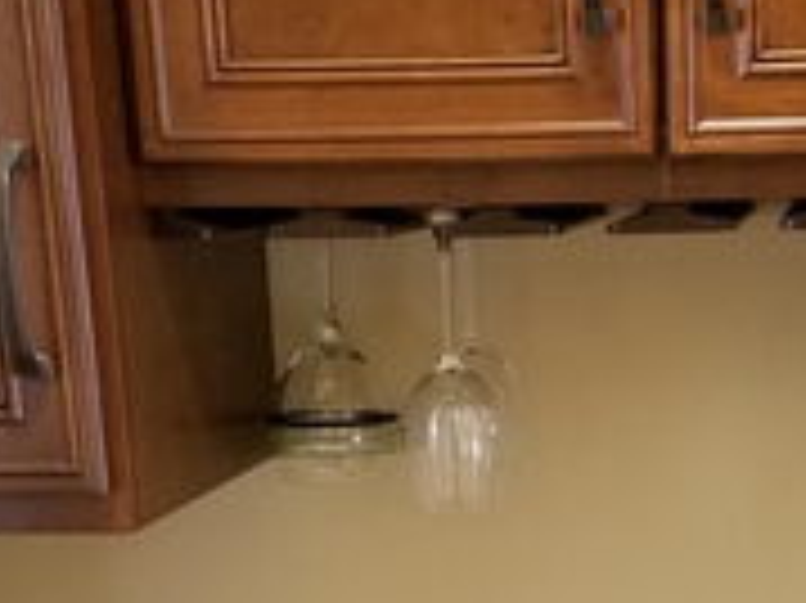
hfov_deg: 20.8
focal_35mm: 93
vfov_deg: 15.5
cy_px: 621
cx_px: 684
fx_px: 2164
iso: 250
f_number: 1.7
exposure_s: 1/20
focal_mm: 4.2
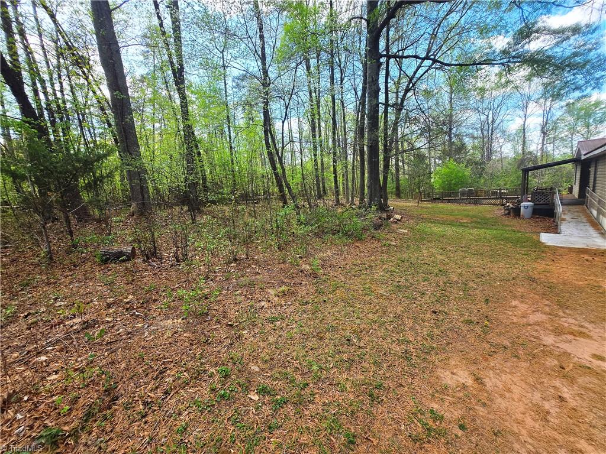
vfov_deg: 89.9
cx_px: 303
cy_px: 227
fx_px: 228
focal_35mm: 13
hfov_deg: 106.2
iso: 25
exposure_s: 1/343
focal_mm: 1.7
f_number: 2.2
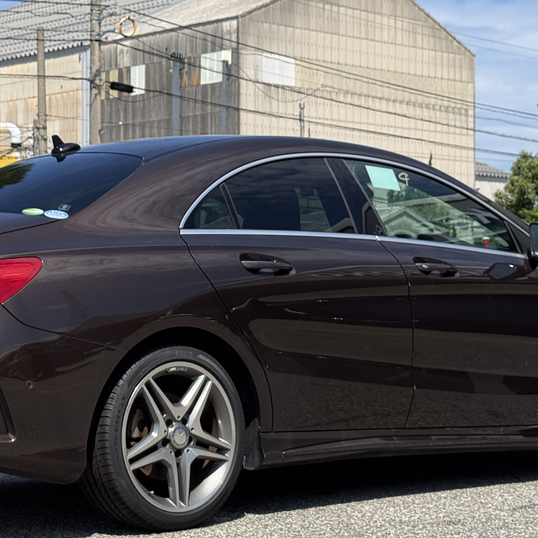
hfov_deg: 18.7
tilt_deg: +2.2
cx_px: 214
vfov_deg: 18.7
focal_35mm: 93
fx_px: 1635
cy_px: 256
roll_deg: +0.1
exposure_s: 1/4329
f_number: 1.78
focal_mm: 6.76
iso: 64
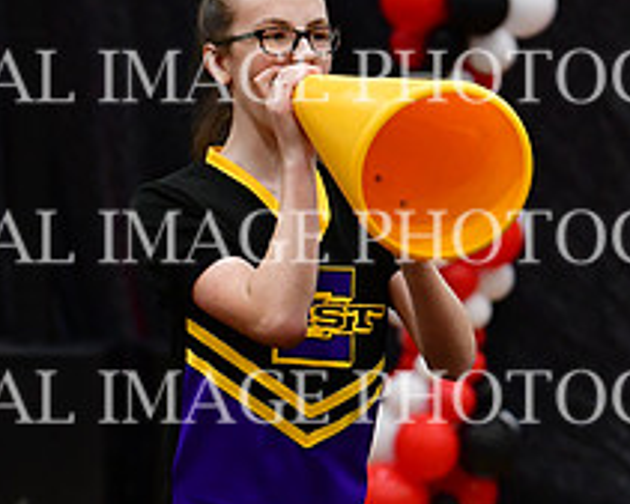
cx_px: 333
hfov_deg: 3.6
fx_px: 10092
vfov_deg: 2.9
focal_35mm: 541
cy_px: 477
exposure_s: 1/500
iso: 4000
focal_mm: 140
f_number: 4
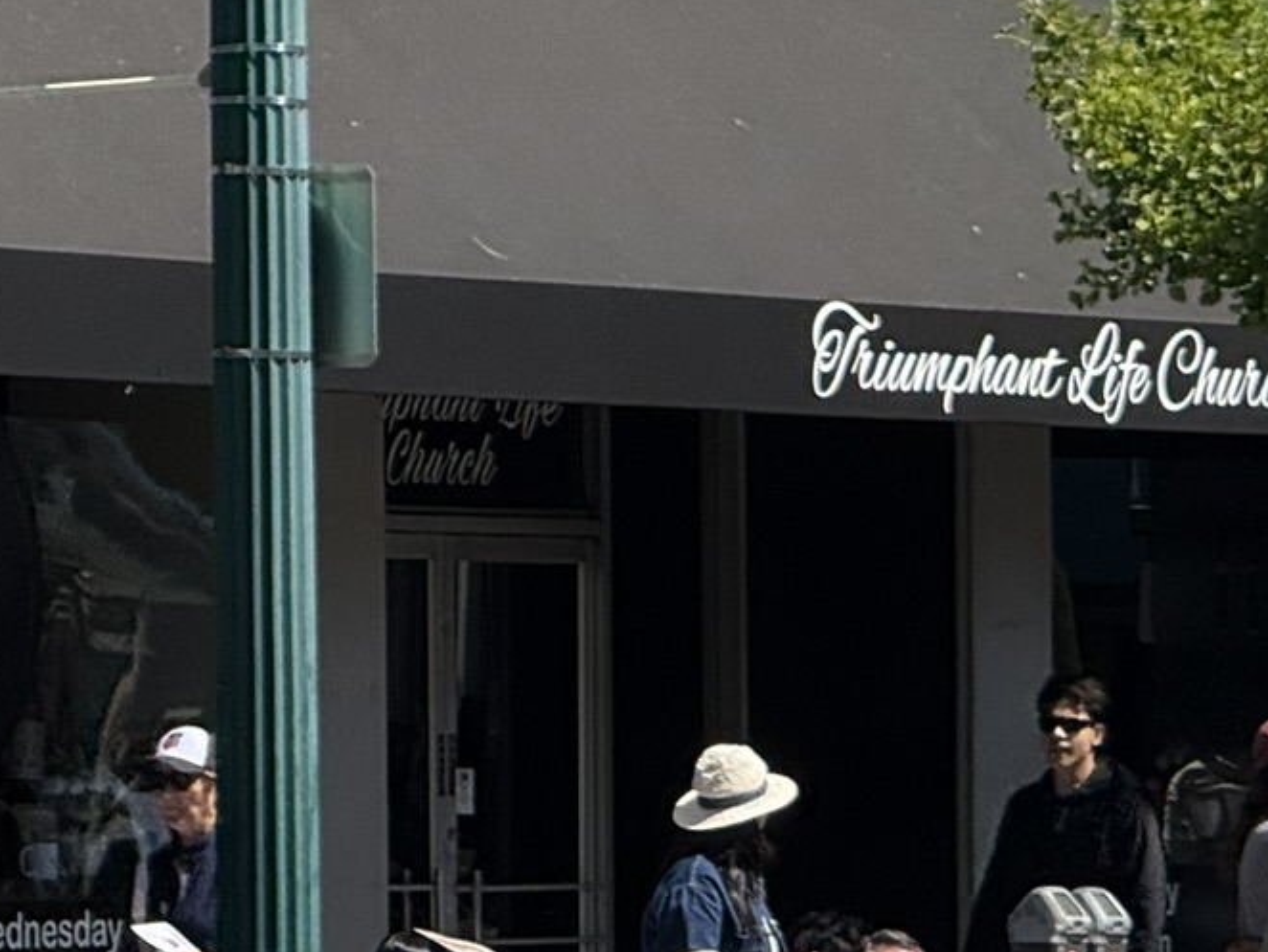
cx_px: 1825
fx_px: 13595
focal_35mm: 371
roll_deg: +0.2
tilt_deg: -2.2
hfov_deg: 5.3
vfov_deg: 4.0
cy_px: 1326
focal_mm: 15.66
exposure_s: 1/1294
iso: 50
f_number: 2.8
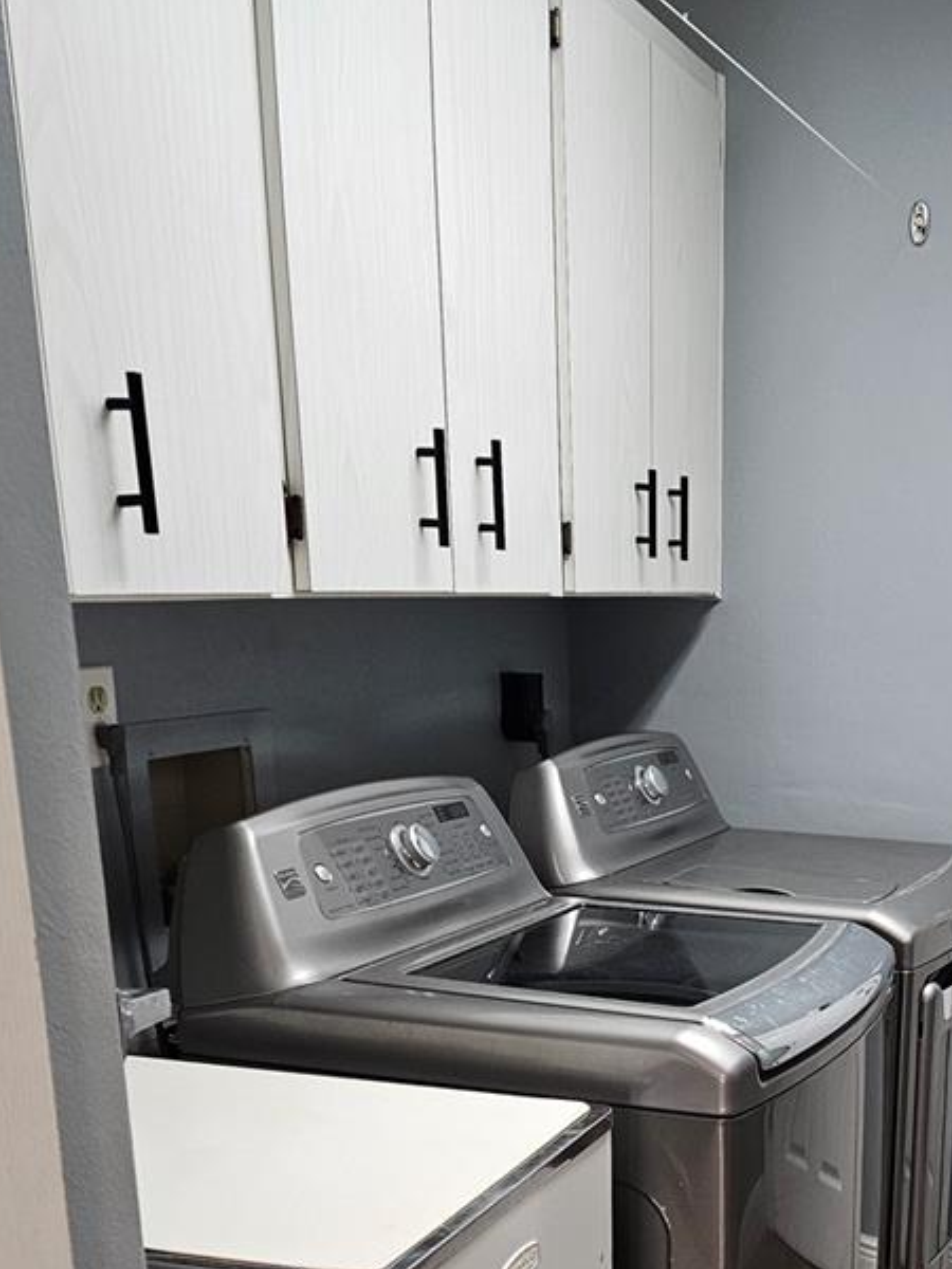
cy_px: 1157
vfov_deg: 38.3
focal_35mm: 46
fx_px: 1687
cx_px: 918
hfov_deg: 29.7
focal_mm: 5.4
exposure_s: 1/120
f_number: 1.8
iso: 320
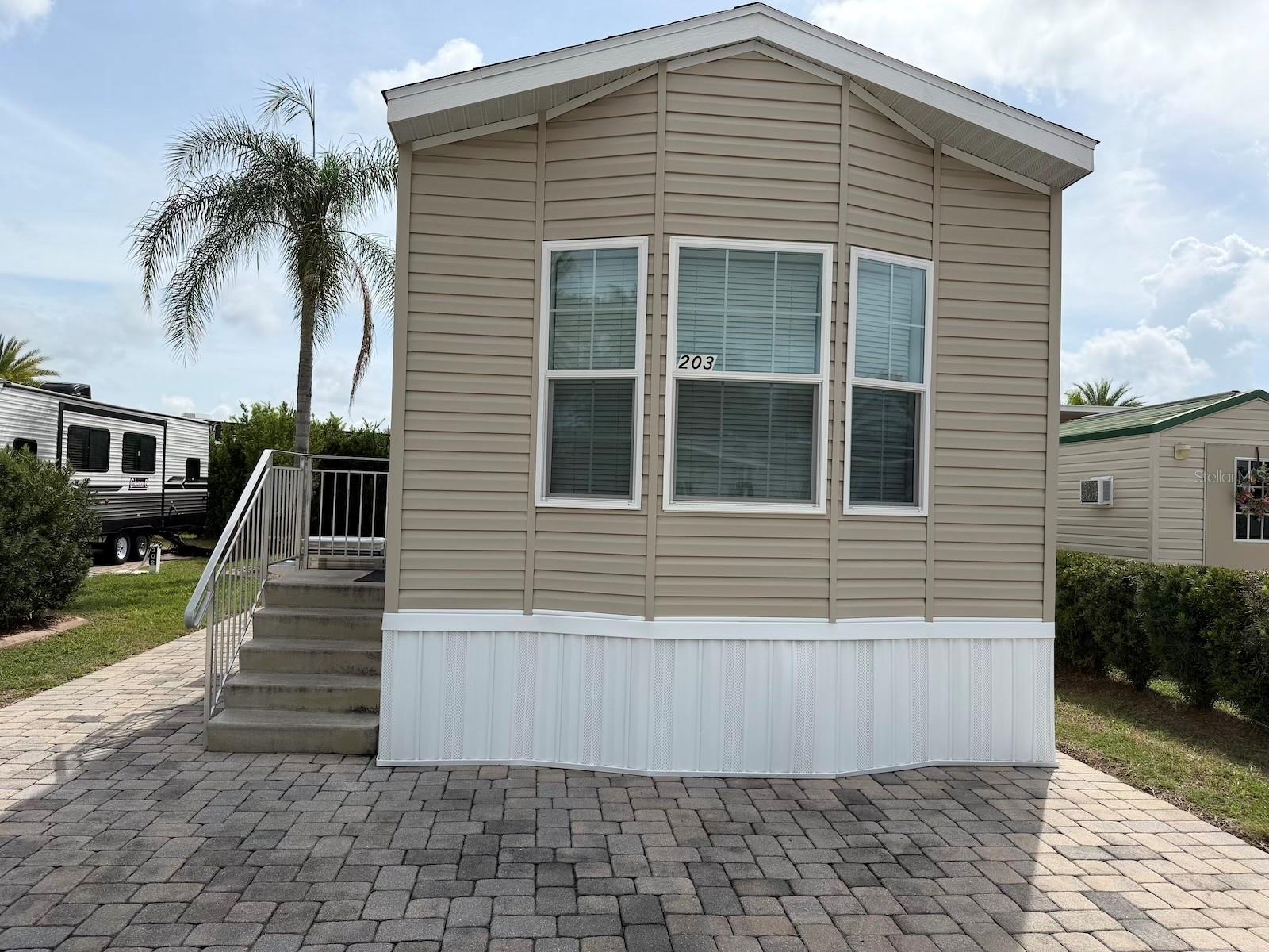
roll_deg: -1.1
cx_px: 634
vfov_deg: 56.8
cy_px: 476
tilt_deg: +1.9
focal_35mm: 24
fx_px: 880
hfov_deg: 71.6
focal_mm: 6.76
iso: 80
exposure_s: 1/5714
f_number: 1.78
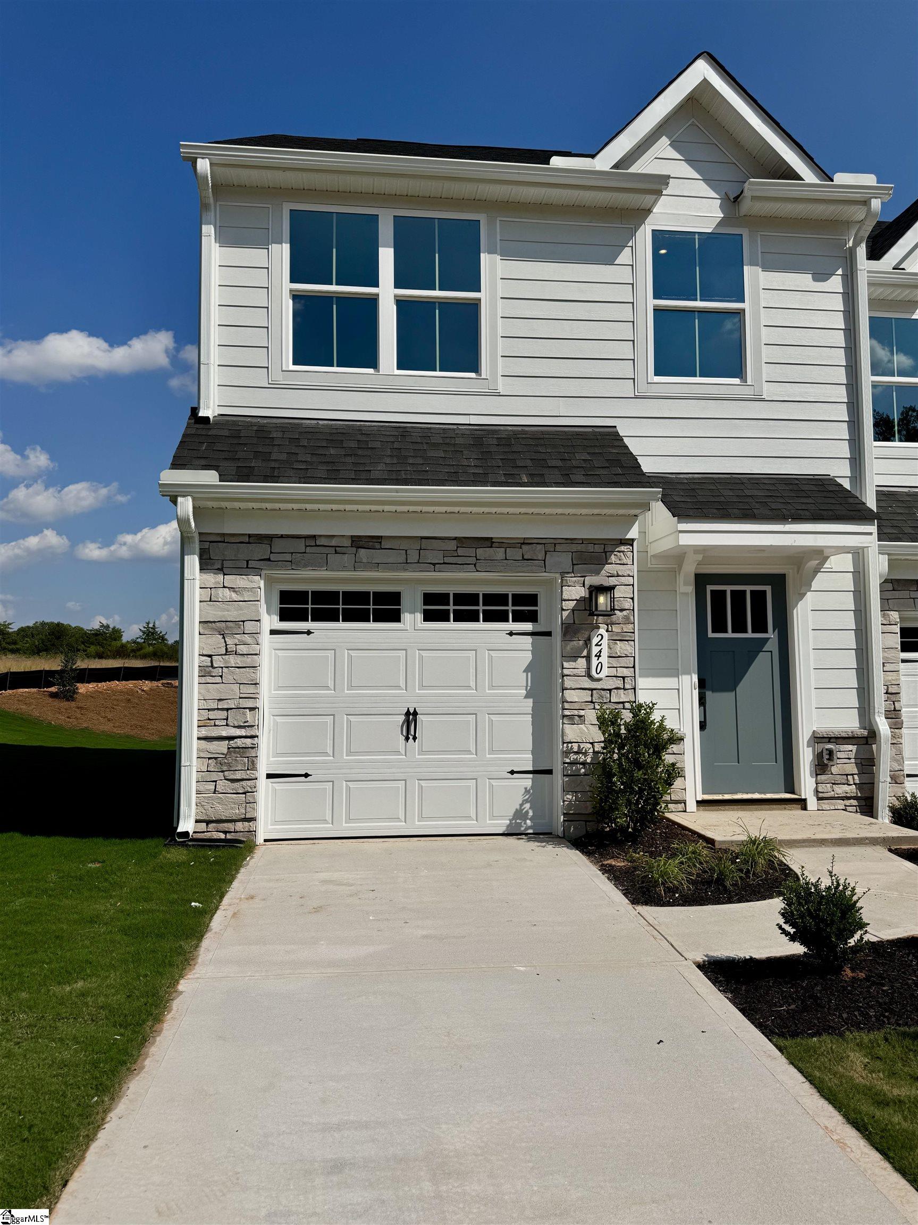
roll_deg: +0.8
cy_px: 612
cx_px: 459
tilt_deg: +5.0
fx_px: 849
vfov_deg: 71.6
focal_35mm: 24
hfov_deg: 56.8
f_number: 1.78
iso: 80
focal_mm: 6.76
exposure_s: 1/12346
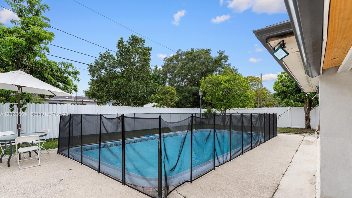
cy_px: 115
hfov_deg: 92.7
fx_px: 168
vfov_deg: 60.7
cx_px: 177
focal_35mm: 18
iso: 200
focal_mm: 17
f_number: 5
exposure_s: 1/60
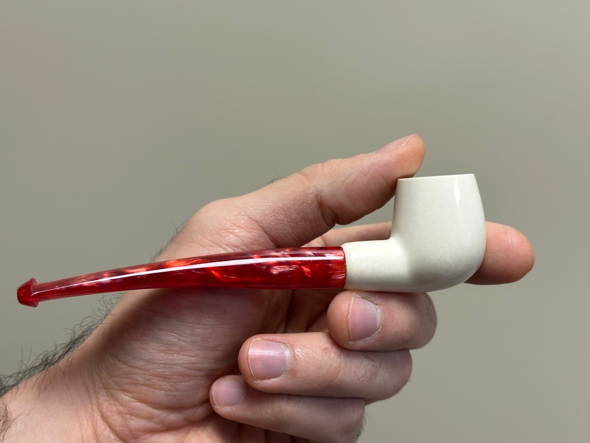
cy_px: 222
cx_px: 295
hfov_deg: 39.7
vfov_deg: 30.3
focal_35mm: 48
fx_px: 818
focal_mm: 6.86
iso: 64
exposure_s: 1/100
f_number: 1.78
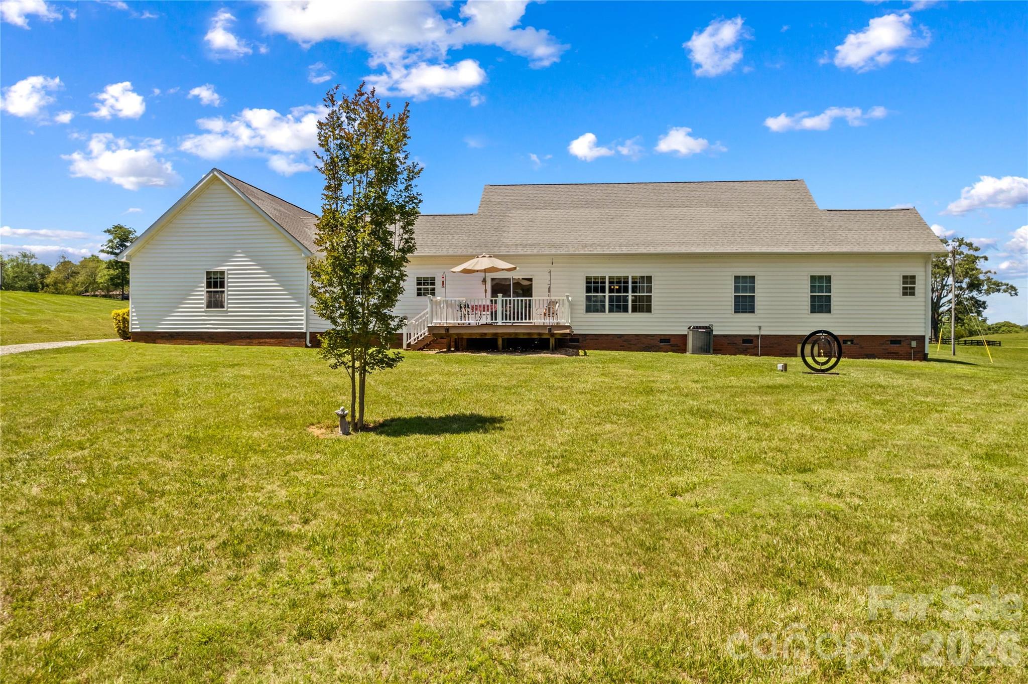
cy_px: 342
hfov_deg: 78.6
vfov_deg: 57.2
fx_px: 628
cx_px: 514
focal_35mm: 22
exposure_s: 1/1000
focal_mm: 8.38
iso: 100
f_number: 2.8
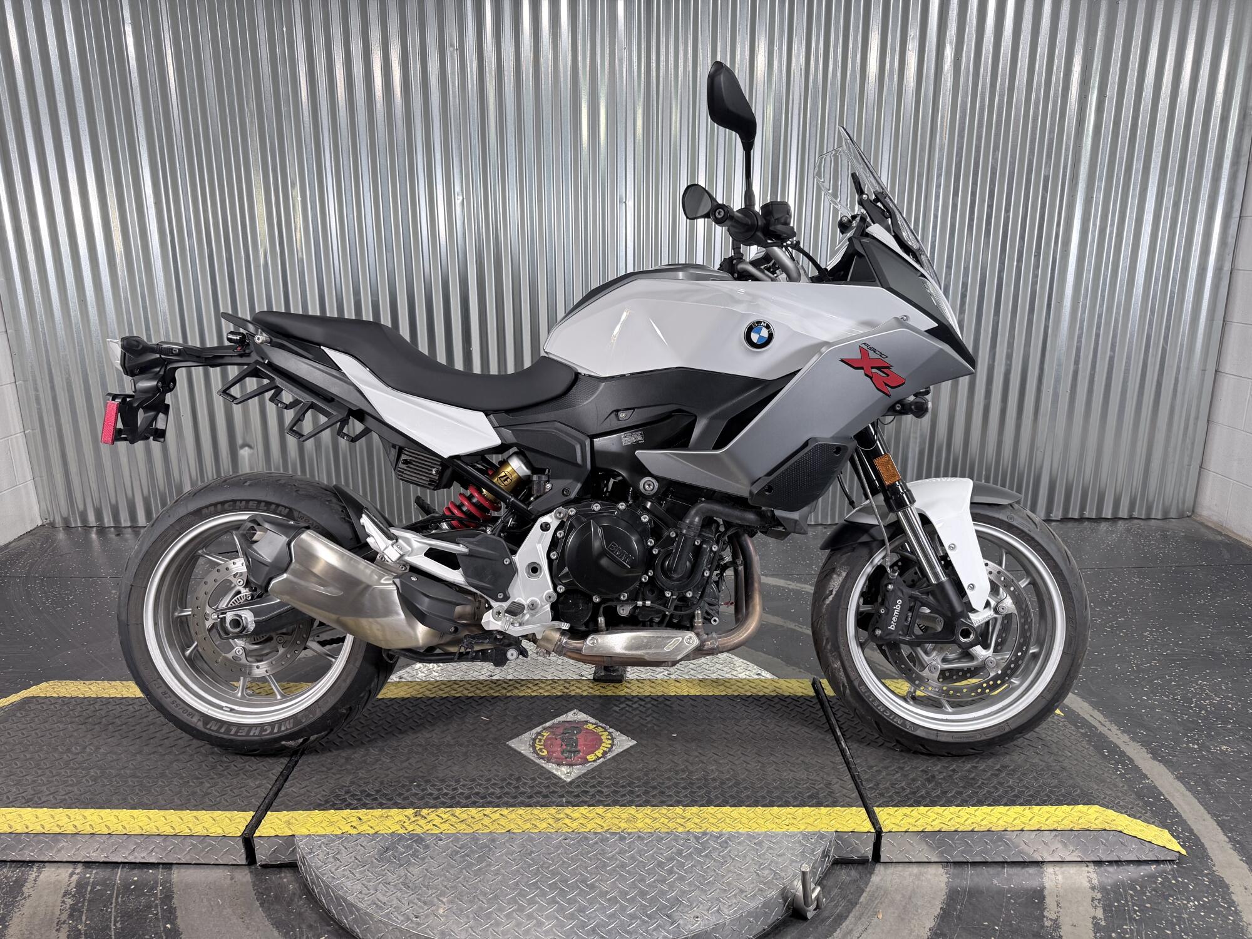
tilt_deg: -14.7
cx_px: 626
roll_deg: +0.7
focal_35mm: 24
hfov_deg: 71.6
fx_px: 868
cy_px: 470
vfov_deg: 56.8
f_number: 1.78
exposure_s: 1/60
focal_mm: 6.76
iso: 125
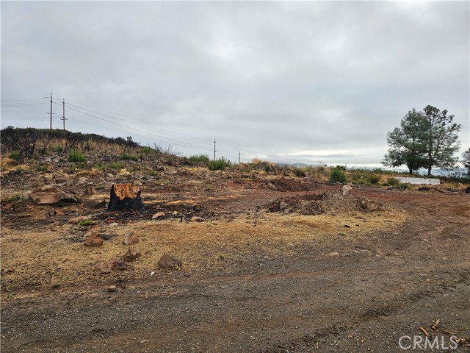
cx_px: 235
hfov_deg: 73.9
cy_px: 176
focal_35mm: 23
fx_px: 312
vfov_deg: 58.9
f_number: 1.7
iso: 10
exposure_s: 1/317
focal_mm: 6.3
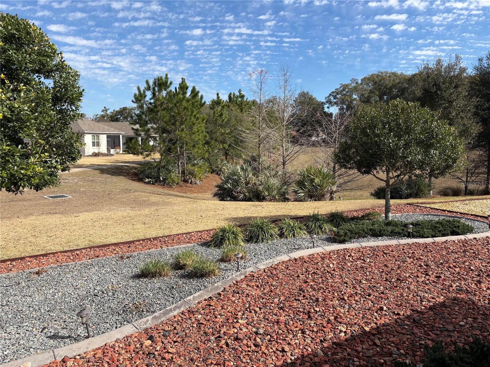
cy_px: 184
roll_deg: -0.5
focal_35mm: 26
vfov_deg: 53.1
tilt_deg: -6.4
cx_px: 245
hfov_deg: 67.3
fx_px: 368
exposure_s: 1/3623
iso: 50
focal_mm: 5.96
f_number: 1.6
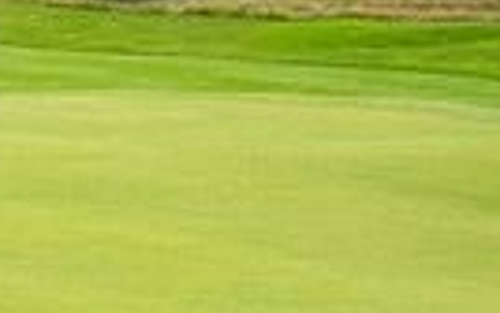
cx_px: -351
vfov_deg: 7.4
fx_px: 2400
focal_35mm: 176
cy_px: 447
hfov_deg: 11.2
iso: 400
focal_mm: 40
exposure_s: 1/400
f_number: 5
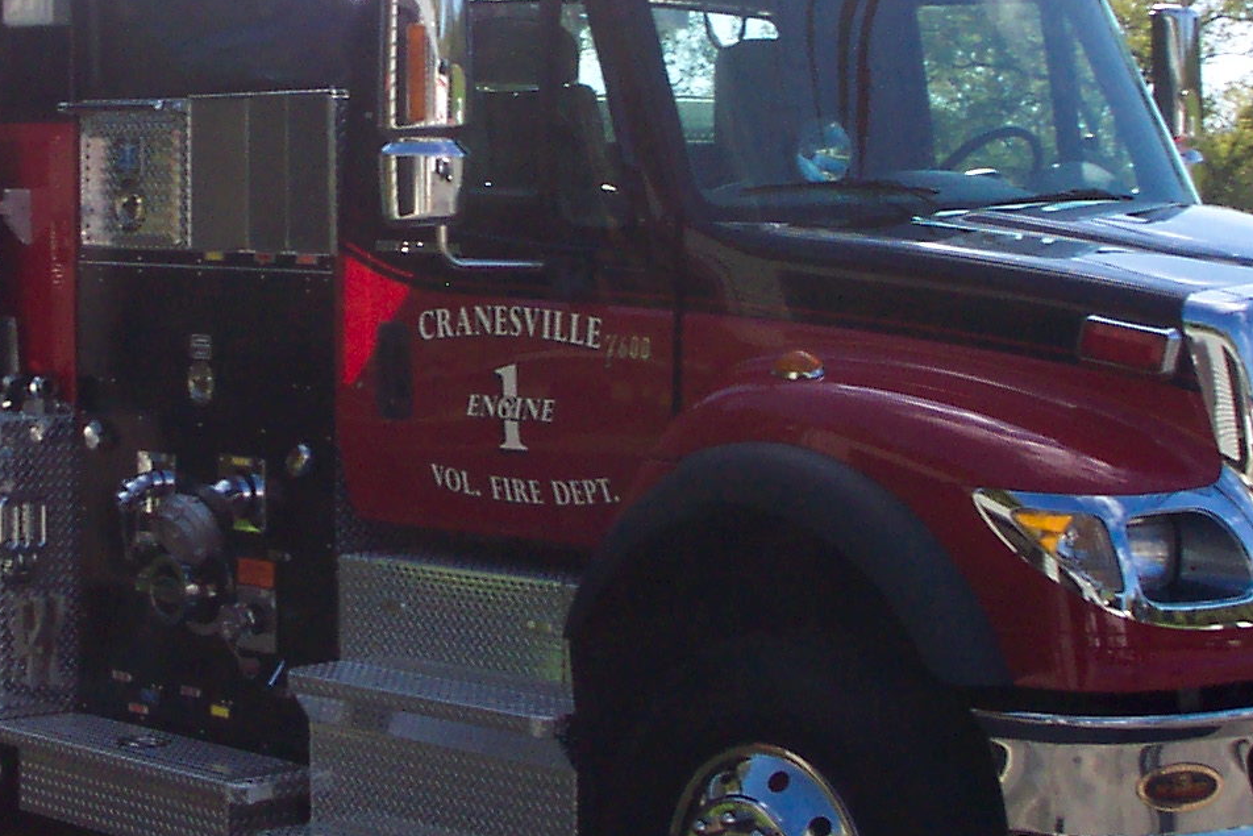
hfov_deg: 22.4
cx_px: 287
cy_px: 226
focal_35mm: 90
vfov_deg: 15.1
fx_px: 3133
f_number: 9.5
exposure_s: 1/125
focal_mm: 7.5
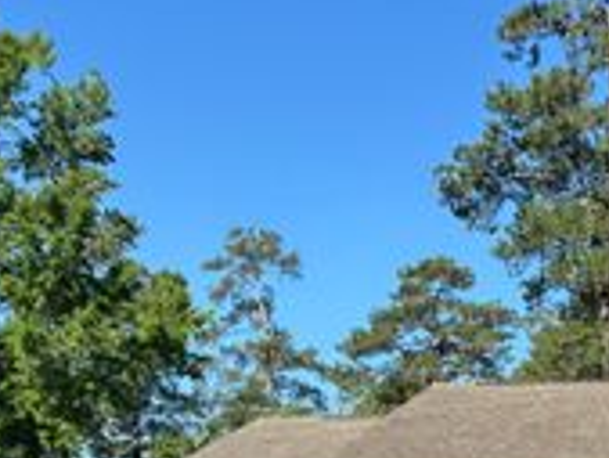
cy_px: 662
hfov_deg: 23.1
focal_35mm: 77
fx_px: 1356
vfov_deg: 17.5
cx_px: 739
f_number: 1.6
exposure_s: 1/1912
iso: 50
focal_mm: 5.96
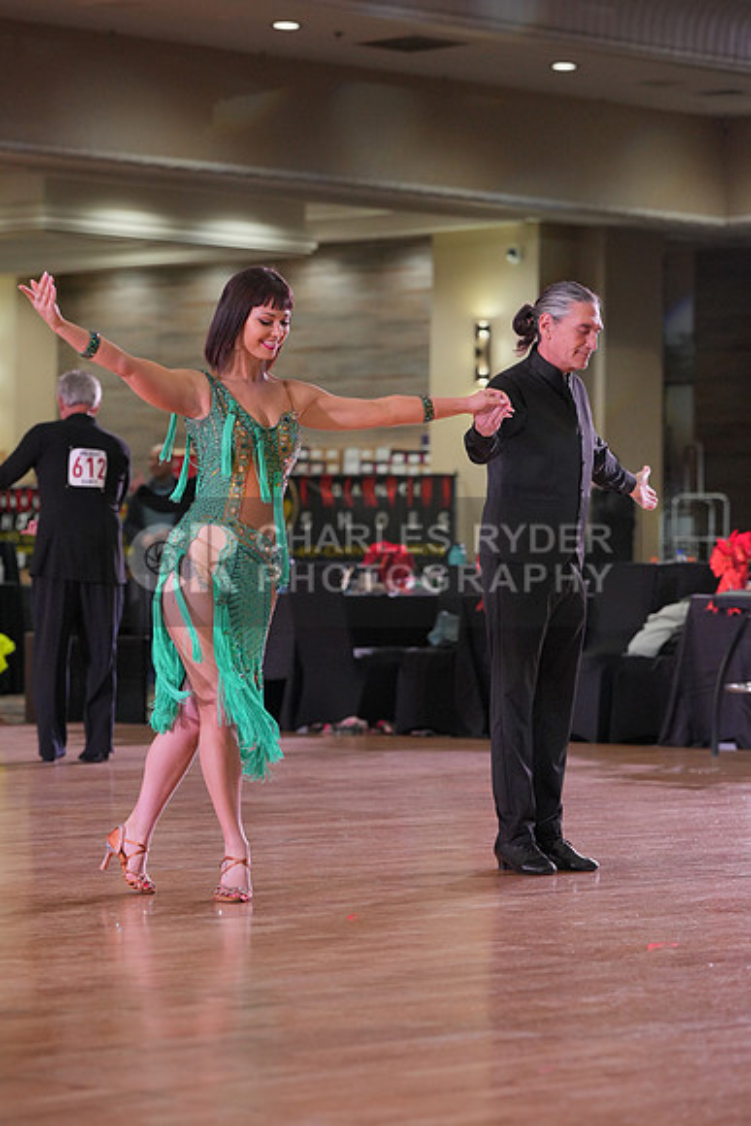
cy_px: 563
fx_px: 3815
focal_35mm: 122
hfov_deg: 11.2
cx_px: 376
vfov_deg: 16.8
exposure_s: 1/500
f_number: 4
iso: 2000
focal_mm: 122
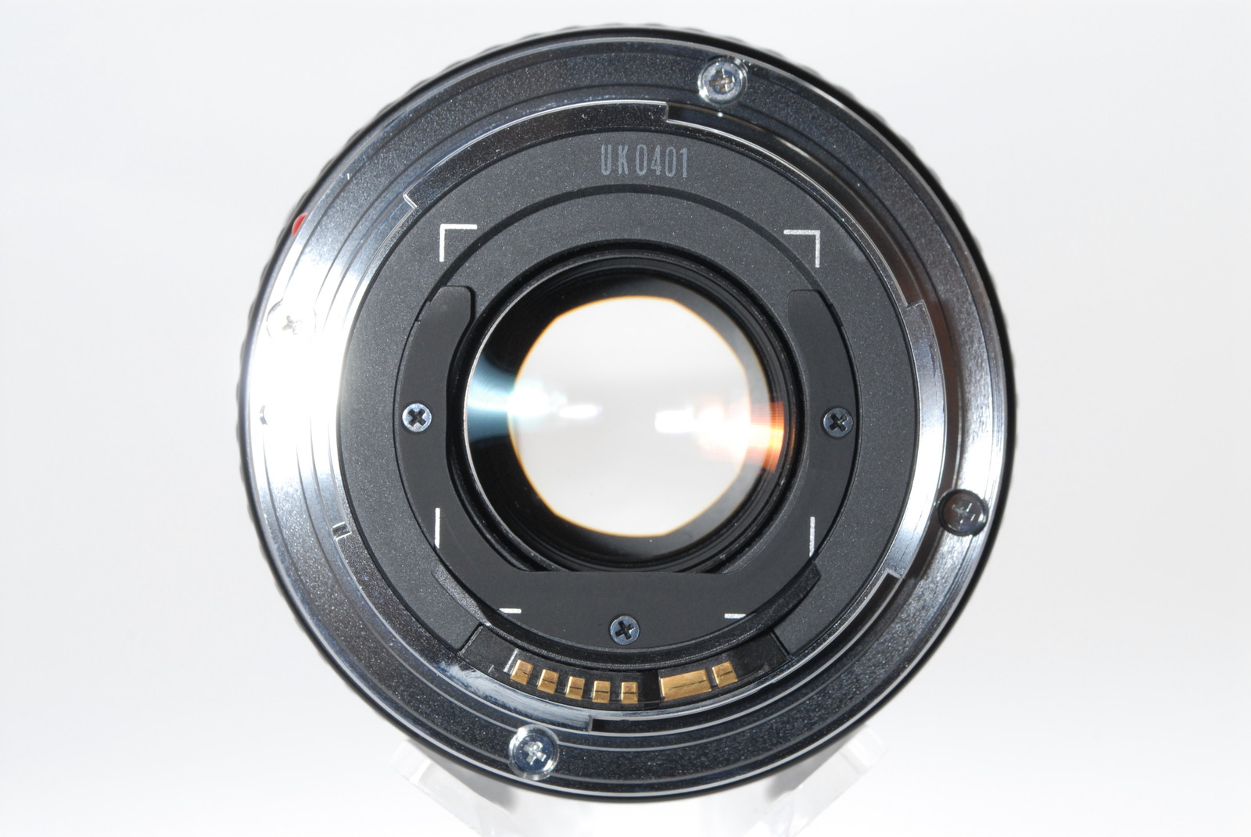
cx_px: 626
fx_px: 2870
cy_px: 418
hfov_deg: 24.6
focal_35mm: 82
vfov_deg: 16.6
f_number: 16
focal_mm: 55
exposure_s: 1/100
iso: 400
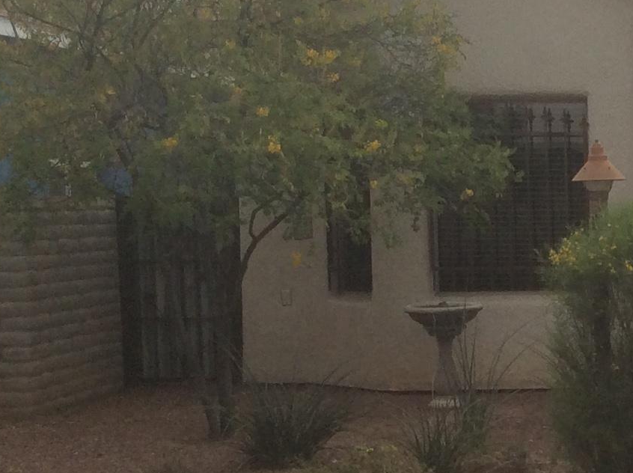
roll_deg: +0.9
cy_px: 327
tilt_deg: -5.6
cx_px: 816
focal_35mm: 98
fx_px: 1790
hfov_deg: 18.7
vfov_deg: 15.0
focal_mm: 3.3
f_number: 2.4
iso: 32
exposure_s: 1/1590
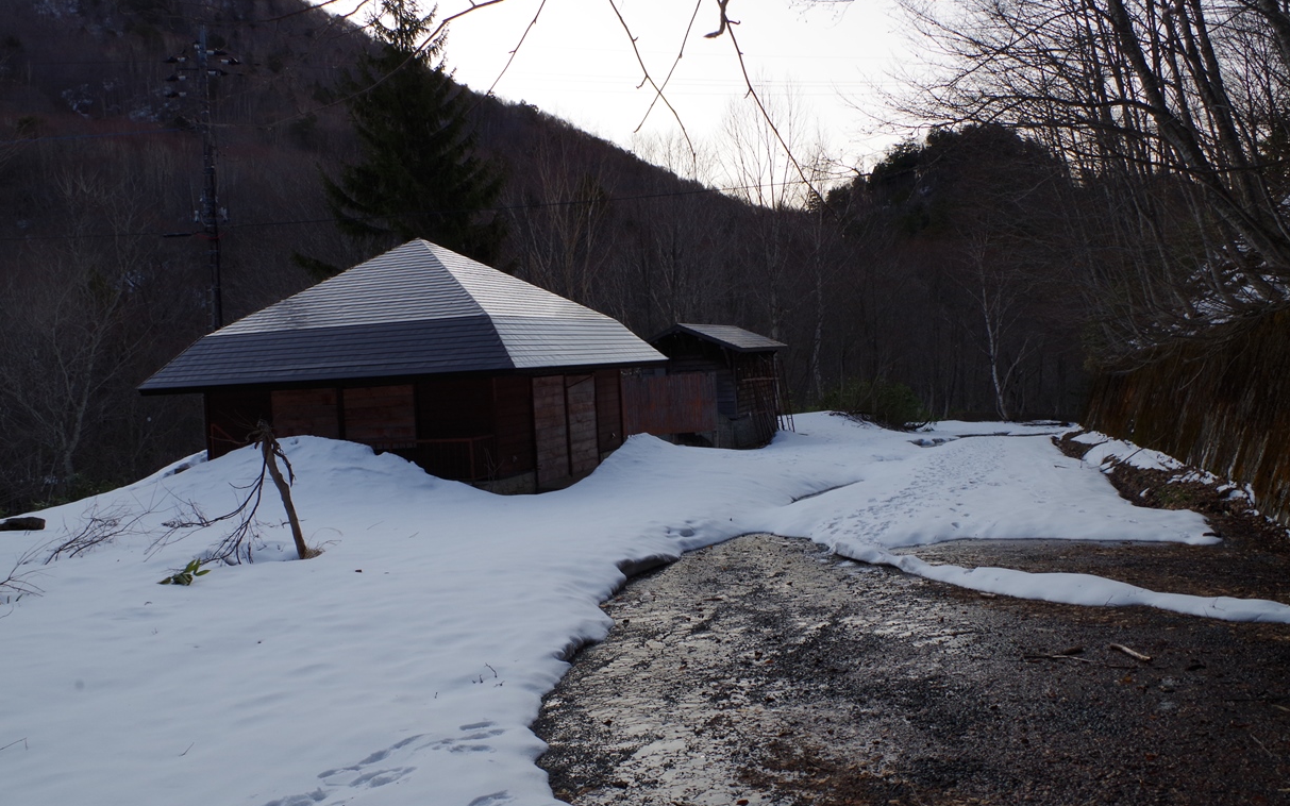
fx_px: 1090
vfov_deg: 40.6
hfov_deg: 61.2
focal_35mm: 31
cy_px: 414
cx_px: 653
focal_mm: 20
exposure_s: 1/100
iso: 400
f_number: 11
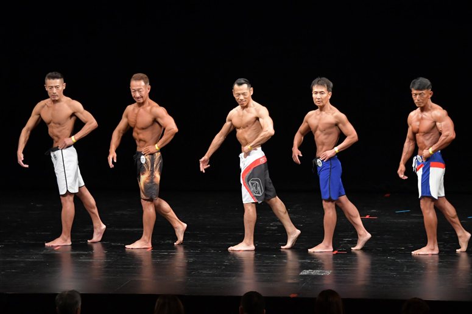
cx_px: 236
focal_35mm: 183
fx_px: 2398
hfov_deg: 11.2
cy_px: 157
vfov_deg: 7.5
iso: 3200
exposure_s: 1/400
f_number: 5.6
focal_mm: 122
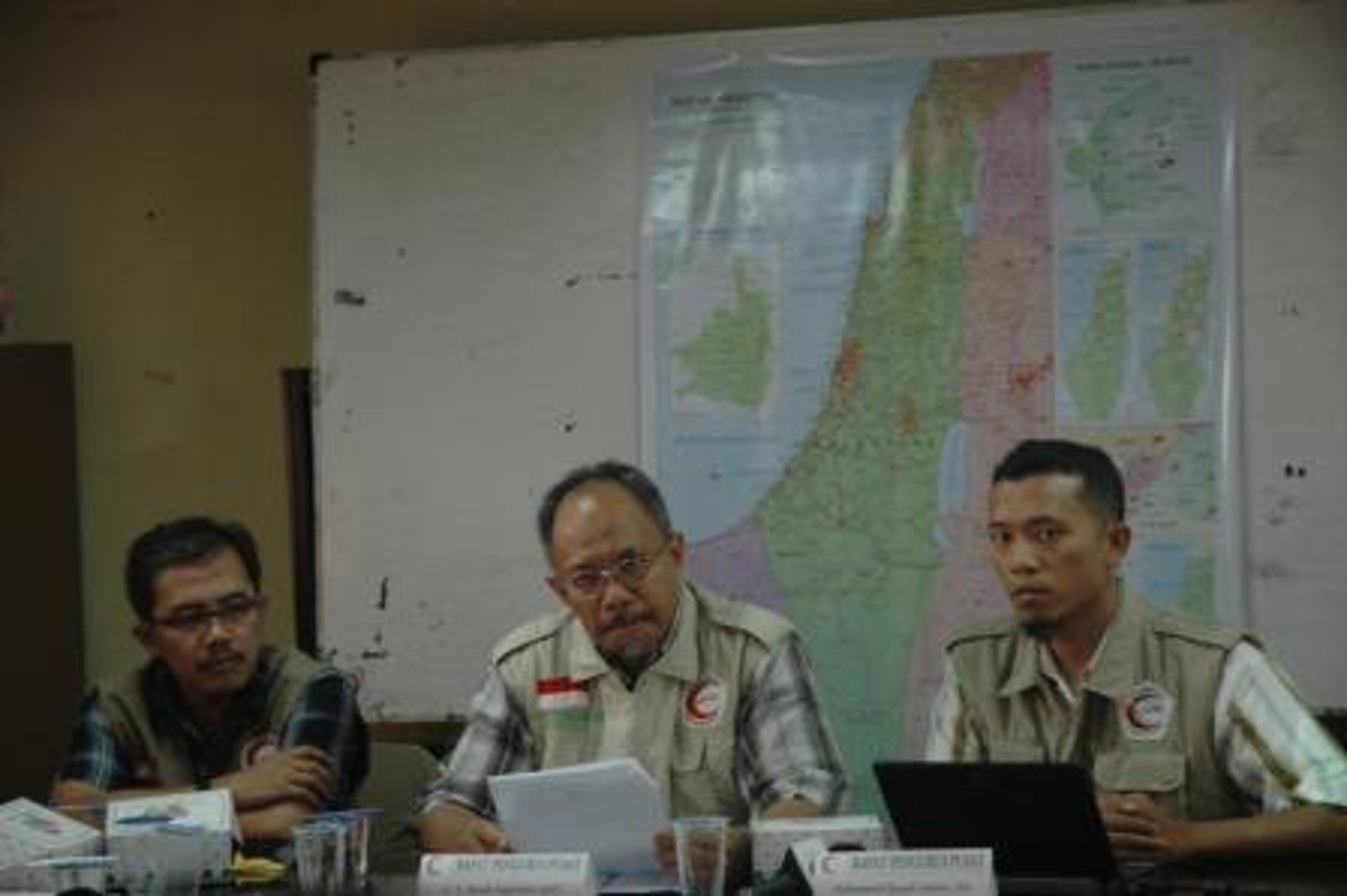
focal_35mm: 105
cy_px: 448
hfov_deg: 19.5
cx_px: 674
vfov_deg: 13.0
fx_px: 3926
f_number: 4.5
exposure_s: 1/30
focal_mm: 70
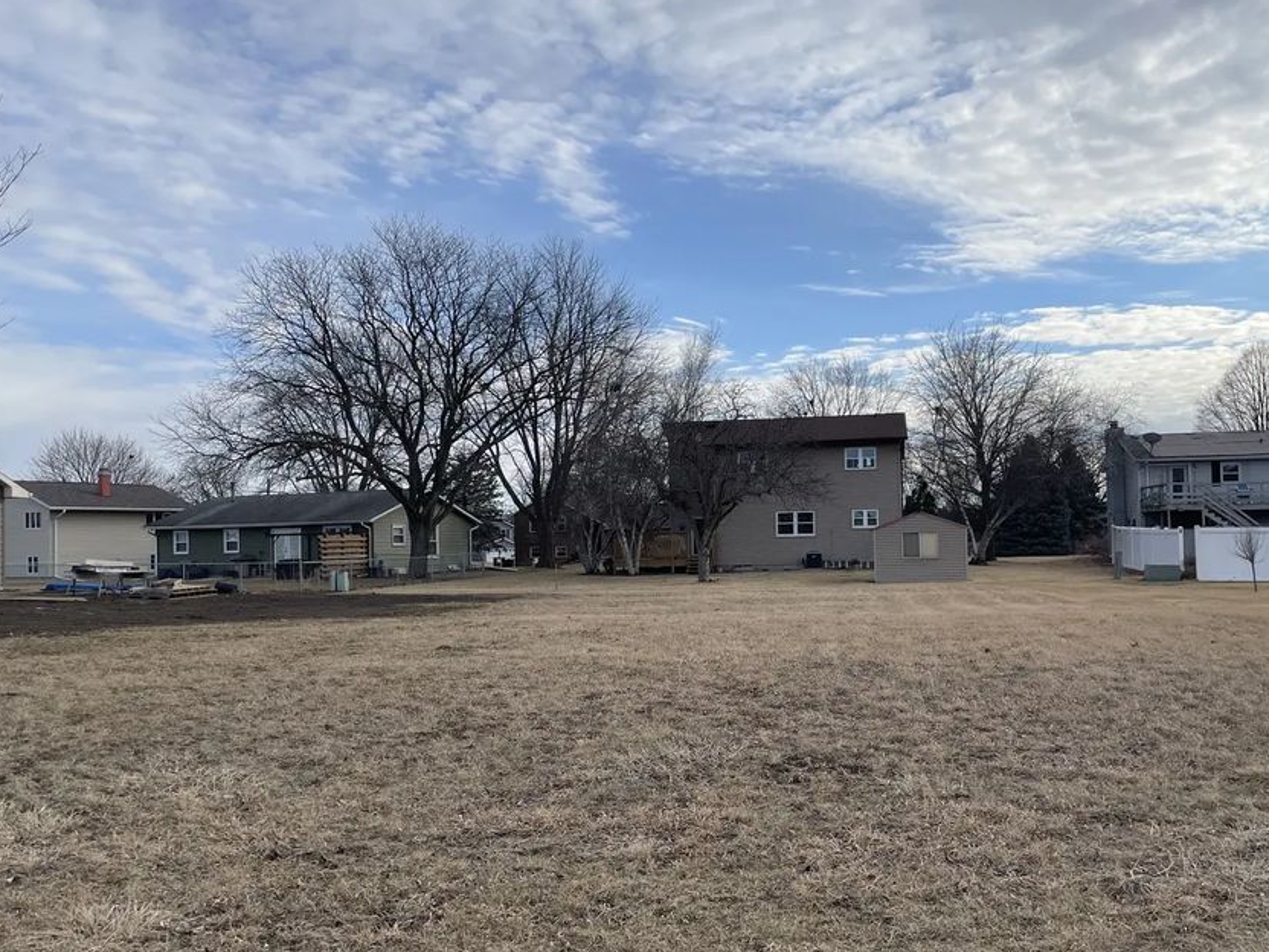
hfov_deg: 56.8
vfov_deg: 44.1
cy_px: 516
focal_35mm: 32
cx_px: 650
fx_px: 1173
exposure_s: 1/3731
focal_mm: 4.2
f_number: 1.6
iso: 32
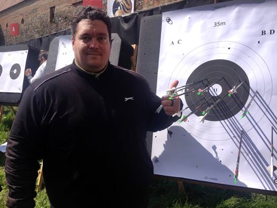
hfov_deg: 52.6
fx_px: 280
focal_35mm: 35
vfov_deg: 40.7
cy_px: 104
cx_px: 138
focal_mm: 4.28
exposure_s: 1/1842
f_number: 2.4
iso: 50
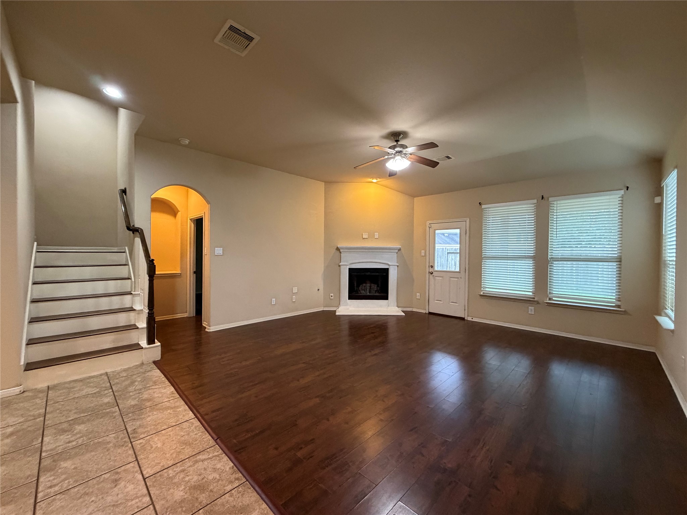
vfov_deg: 85.7
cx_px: 344
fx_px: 278
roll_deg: -0.3
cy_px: 258
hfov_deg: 102.1
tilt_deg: -0.7
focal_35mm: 14
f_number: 2.2
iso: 500
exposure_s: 1/60
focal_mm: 2.22
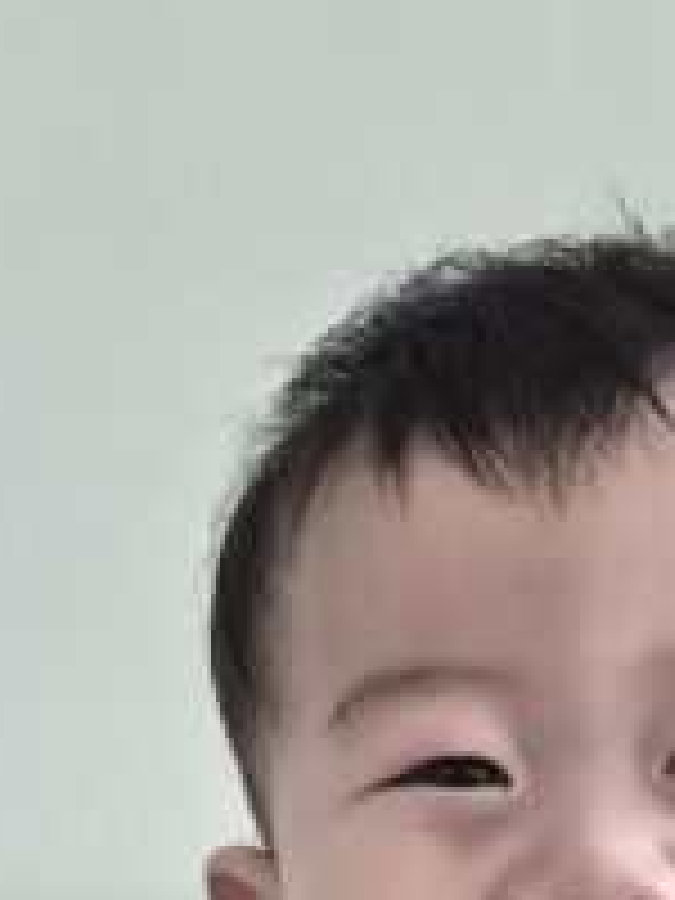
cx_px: 544
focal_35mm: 118
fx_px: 3068
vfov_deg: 12.6
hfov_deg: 12.5
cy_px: 2214
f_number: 1.8
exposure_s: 1/120
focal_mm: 5.4
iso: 800
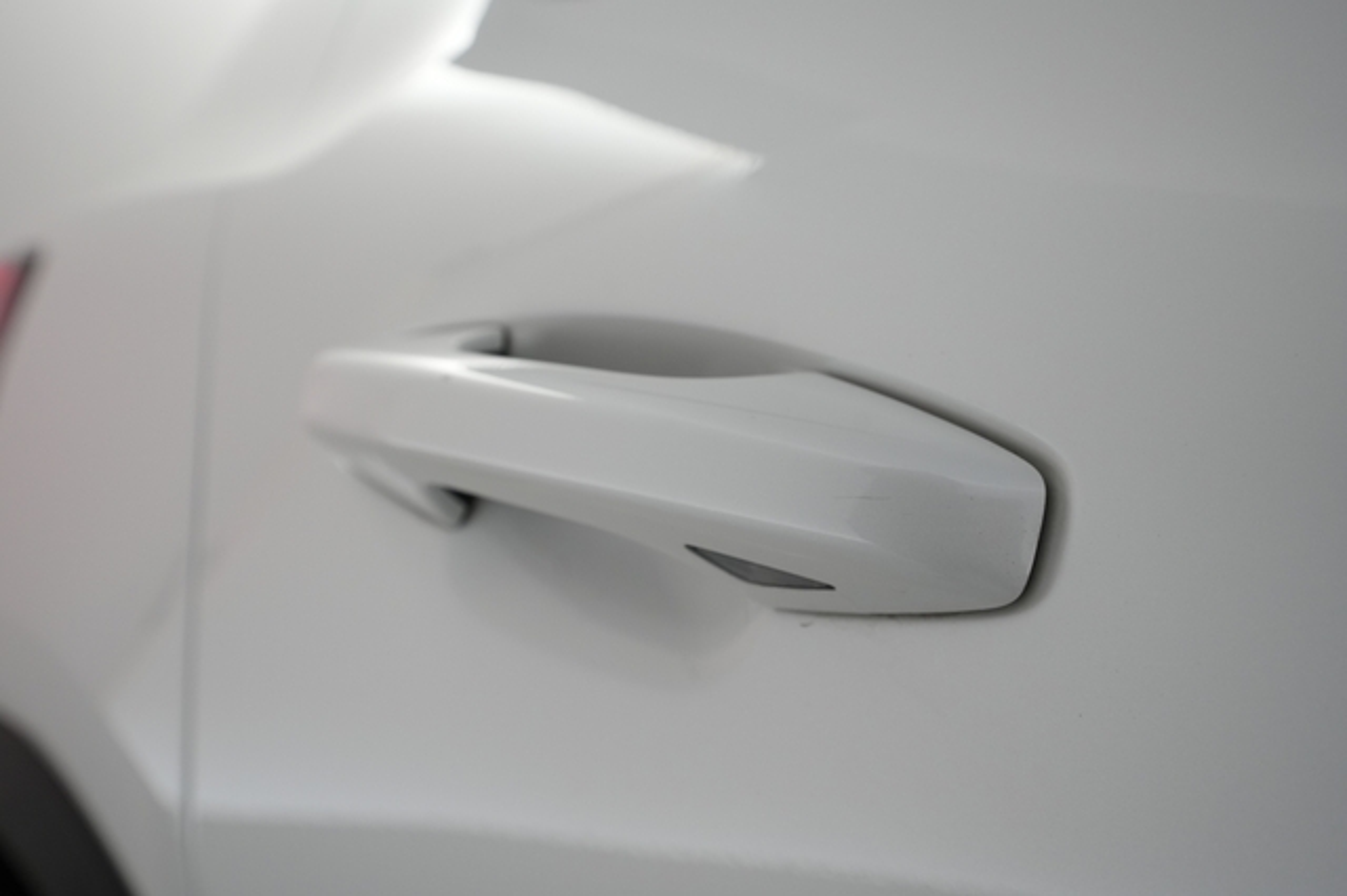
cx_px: 674
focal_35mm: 28
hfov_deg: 65.5
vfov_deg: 46.4
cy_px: 448
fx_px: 1047
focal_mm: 28
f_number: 5.6
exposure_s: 1/100
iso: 1250
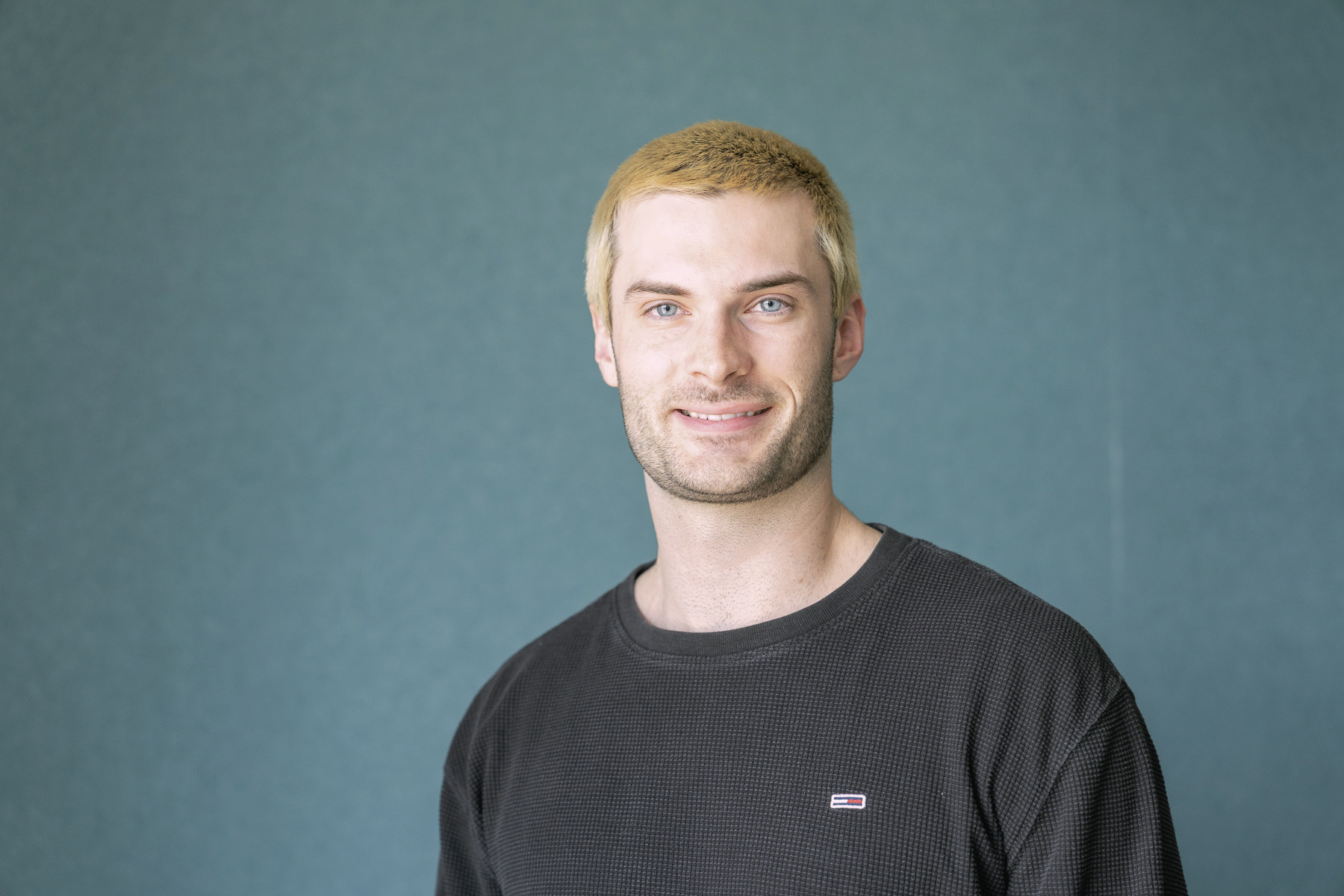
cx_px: 672
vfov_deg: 19.5
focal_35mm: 70
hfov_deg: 28.8
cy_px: 448
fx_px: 2613
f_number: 2.8
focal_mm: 70
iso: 800
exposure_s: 1/160
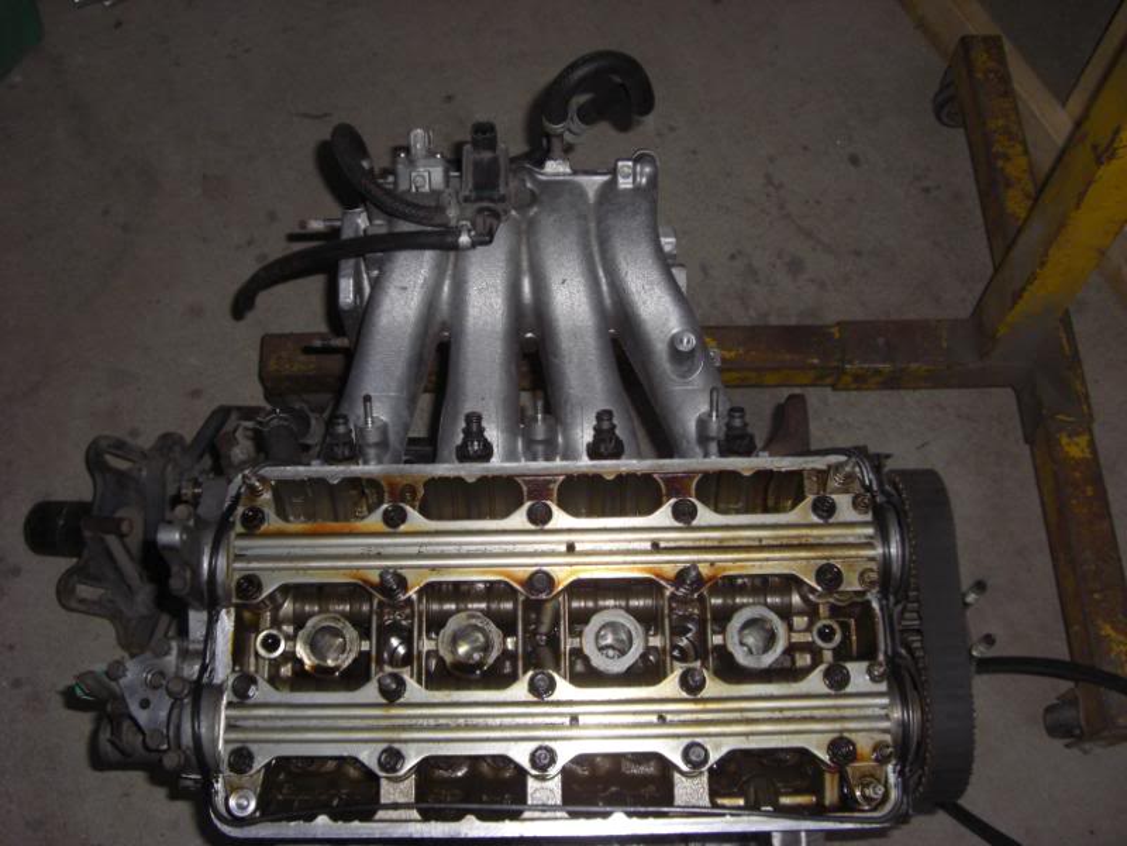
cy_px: 423
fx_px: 1237
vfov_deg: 37.7
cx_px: 564
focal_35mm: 38
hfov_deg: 49.0
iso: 100
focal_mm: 6.2
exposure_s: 1/60
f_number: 2.7
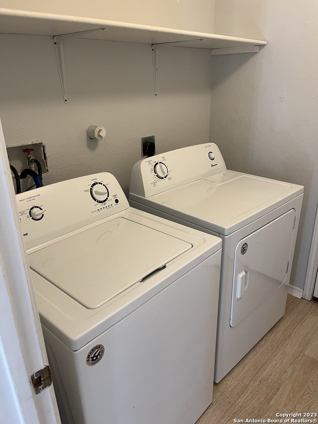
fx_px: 318
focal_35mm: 26
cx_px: 159
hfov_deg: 53.1
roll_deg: +1.7
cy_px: 212
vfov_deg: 67.3
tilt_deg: -23.2
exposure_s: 1/60
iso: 160
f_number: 1.6
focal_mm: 5.1
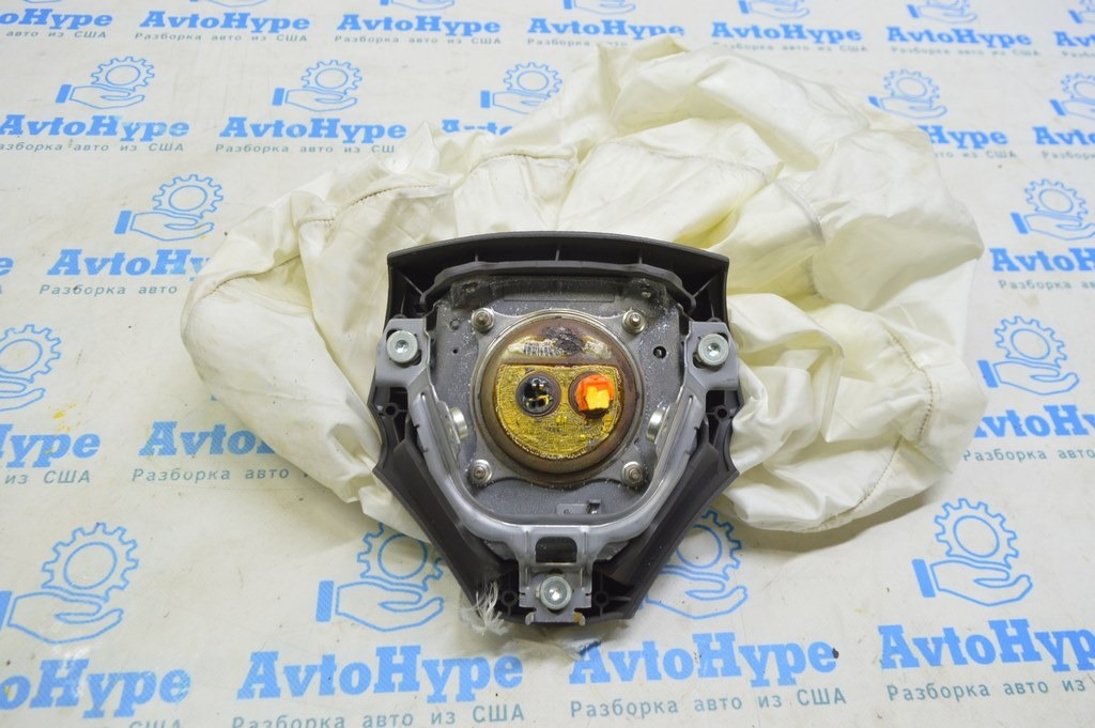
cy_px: 364
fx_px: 821
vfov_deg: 47.9
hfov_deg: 67.4
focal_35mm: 27
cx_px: 548
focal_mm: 18
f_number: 5.6
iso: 400
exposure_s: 1/15
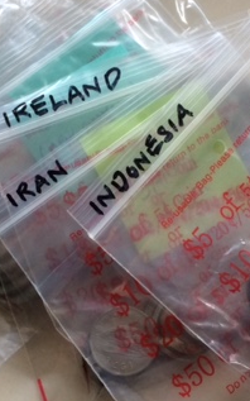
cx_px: 107
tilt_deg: -72.3
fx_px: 676
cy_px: 206
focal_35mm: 62
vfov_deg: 33.0
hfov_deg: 20.9
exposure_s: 1/33
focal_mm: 4.15
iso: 100
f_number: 2.2
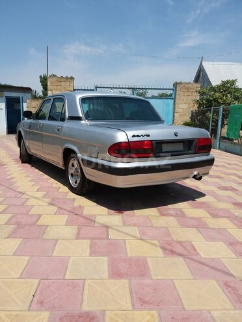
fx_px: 252
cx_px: 121
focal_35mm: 27
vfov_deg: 65.3
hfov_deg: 51.4
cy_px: 161
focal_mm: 3.7
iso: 40
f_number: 1.9
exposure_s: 1/1844
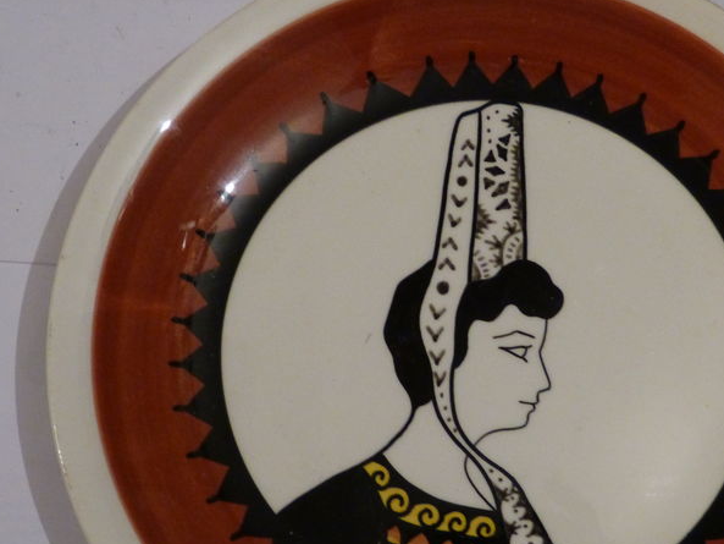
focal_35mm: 59
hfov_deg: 32.4
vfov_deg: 24.7
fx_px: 1234
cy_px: 374
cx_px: 493
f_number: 3
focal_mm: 6.2
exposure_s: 1/15
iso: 400
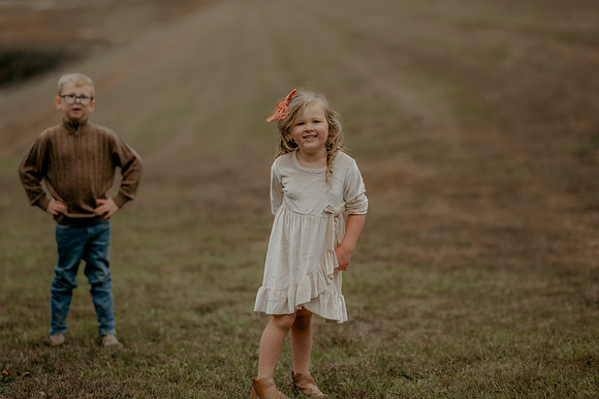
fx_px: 1413
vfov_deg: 16.1
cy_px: 200
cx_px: 300
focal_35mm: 85
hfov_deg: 23.9
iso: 400
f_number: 1.8
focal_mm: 85
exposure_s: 1/200
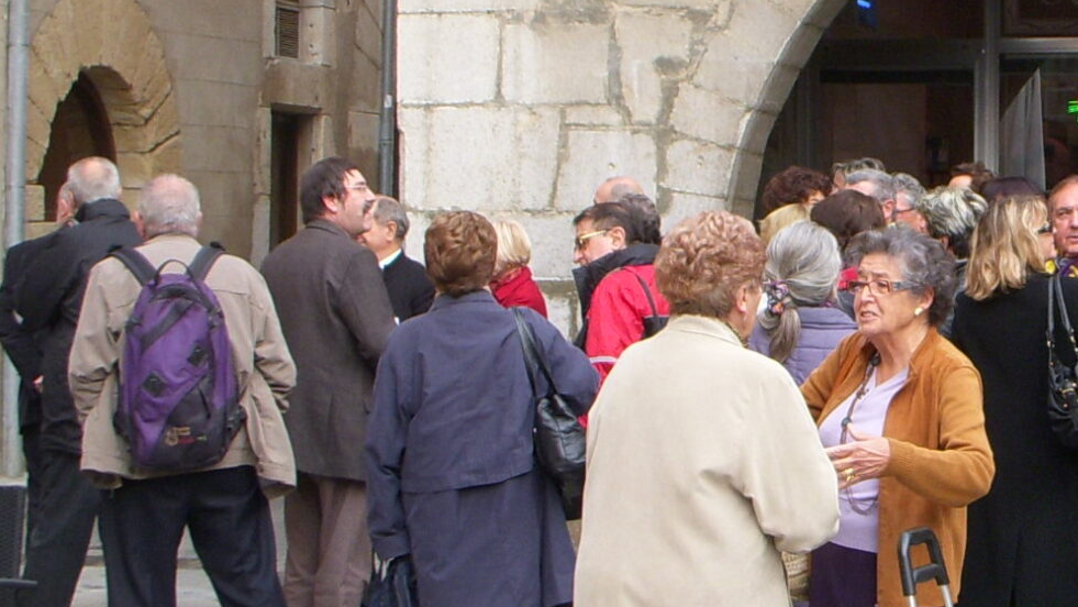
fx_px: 3087
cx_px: 1038
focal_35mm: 108
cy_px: 192
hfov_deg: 19.3
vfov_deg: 11.2
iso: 100
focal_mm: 6.3
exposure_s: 1/125
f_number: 3.3
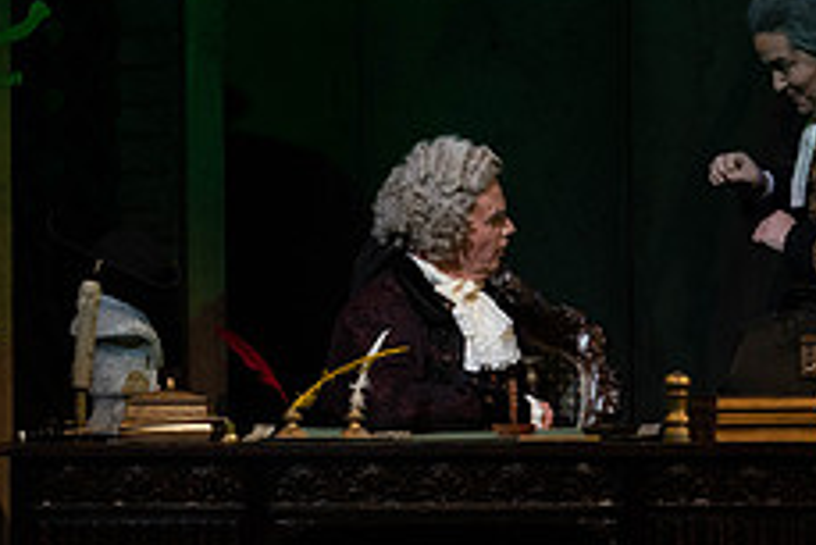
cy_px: 180
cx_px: 299
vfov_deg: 3.1
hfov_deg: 4.7
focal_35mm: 438
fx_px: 9934
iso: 3200
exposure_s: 1/250
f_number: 9
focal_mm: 173
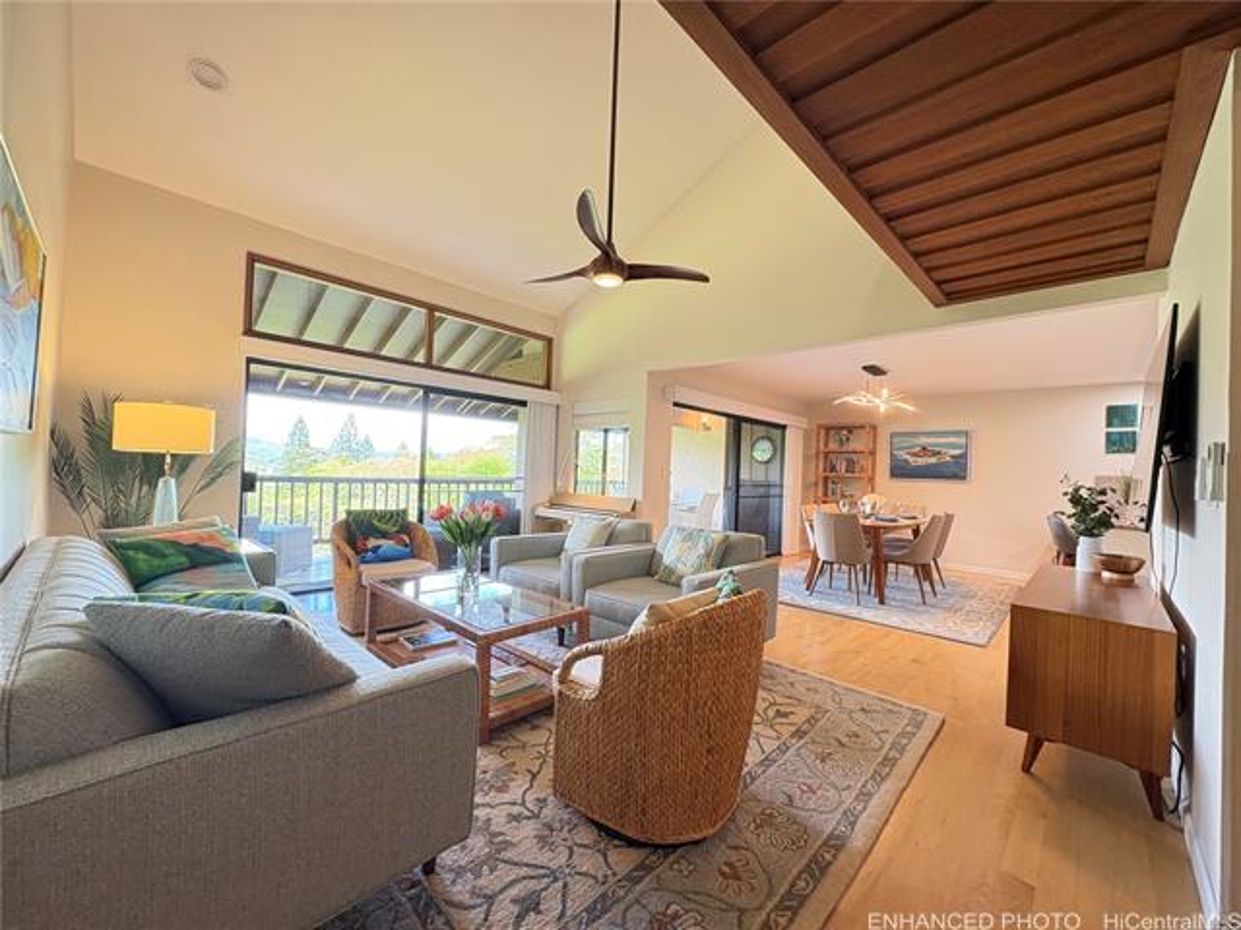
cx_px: 620
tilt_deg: +0.3
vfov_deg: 85.7
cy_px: 465
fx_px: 502
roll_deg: -2.4
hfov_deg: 102.1
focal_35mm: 14
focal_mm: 2.22
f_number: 2.2
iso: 320
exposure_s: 1/60
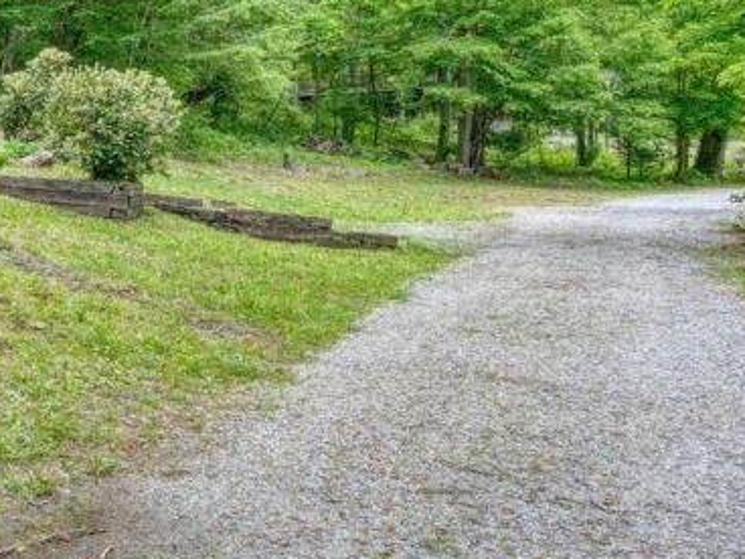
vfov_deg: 30.6
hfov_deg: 31.0
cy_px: 180
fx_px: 1012
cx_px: -237
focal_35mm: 47
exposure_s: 1
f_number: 9
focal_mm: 10
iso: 100
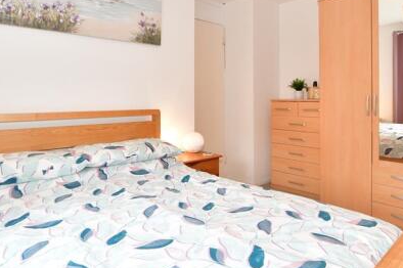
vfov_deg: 50.5
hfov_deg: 71.0
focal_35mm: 25
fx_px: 280
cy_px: 96
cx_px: 235
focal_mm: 10
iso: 200
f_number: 8
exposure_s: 1/5
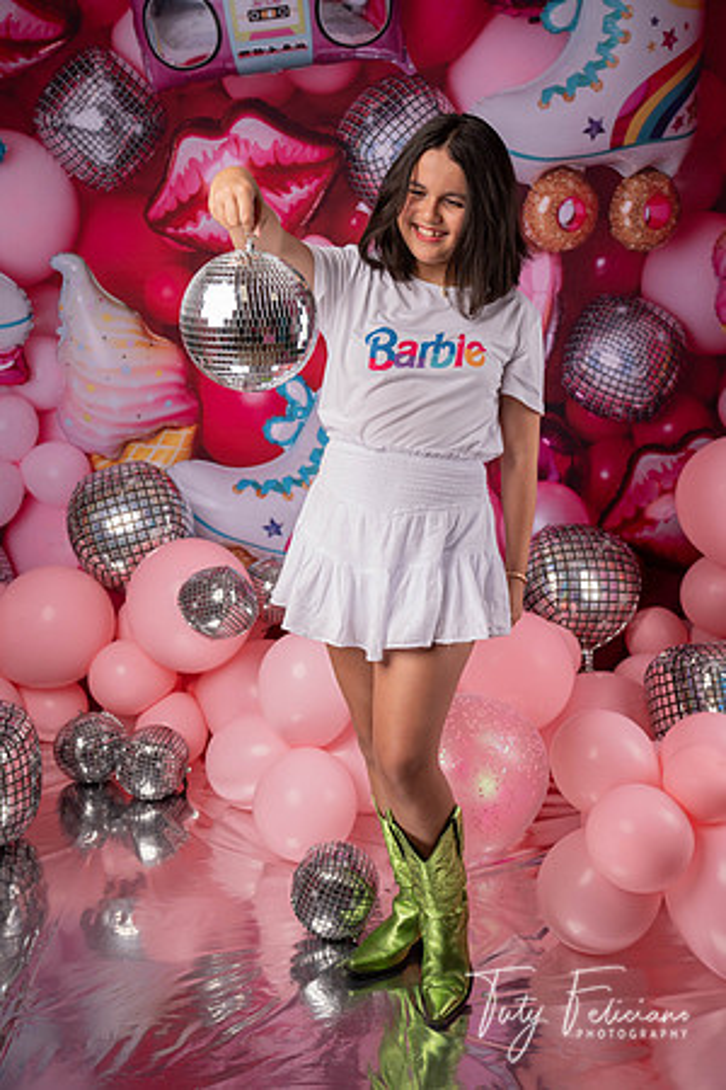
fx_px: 1240
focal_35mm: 41
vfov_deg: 47.4
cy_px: 545
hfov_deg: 32.6
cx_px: 363
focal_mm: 41
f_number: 4.5
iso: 125
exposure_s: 1/250
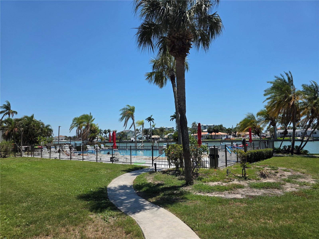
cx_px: 160
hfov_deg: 73.9
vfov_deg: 58.9
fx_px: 212
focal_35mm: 23
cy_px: 120
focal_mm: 6.3
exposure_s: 1/7944
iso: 80
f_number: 1.7
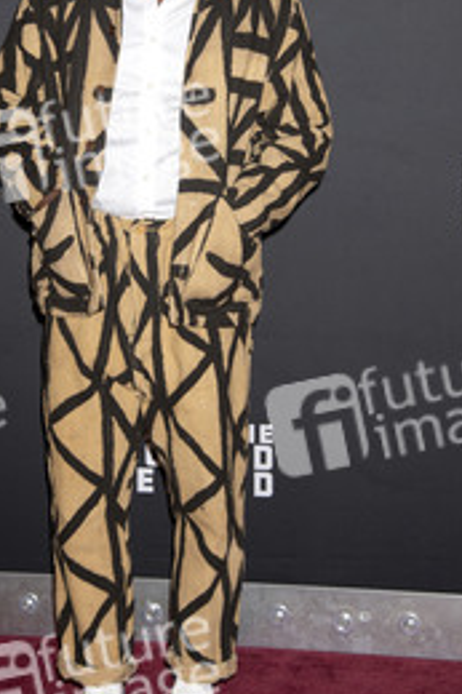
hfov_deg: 17.7
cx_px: 160
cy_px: 280
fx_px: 1484
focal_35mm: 77
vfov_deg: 26.3
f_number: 5
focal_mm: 50
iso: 400
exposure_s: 1/200
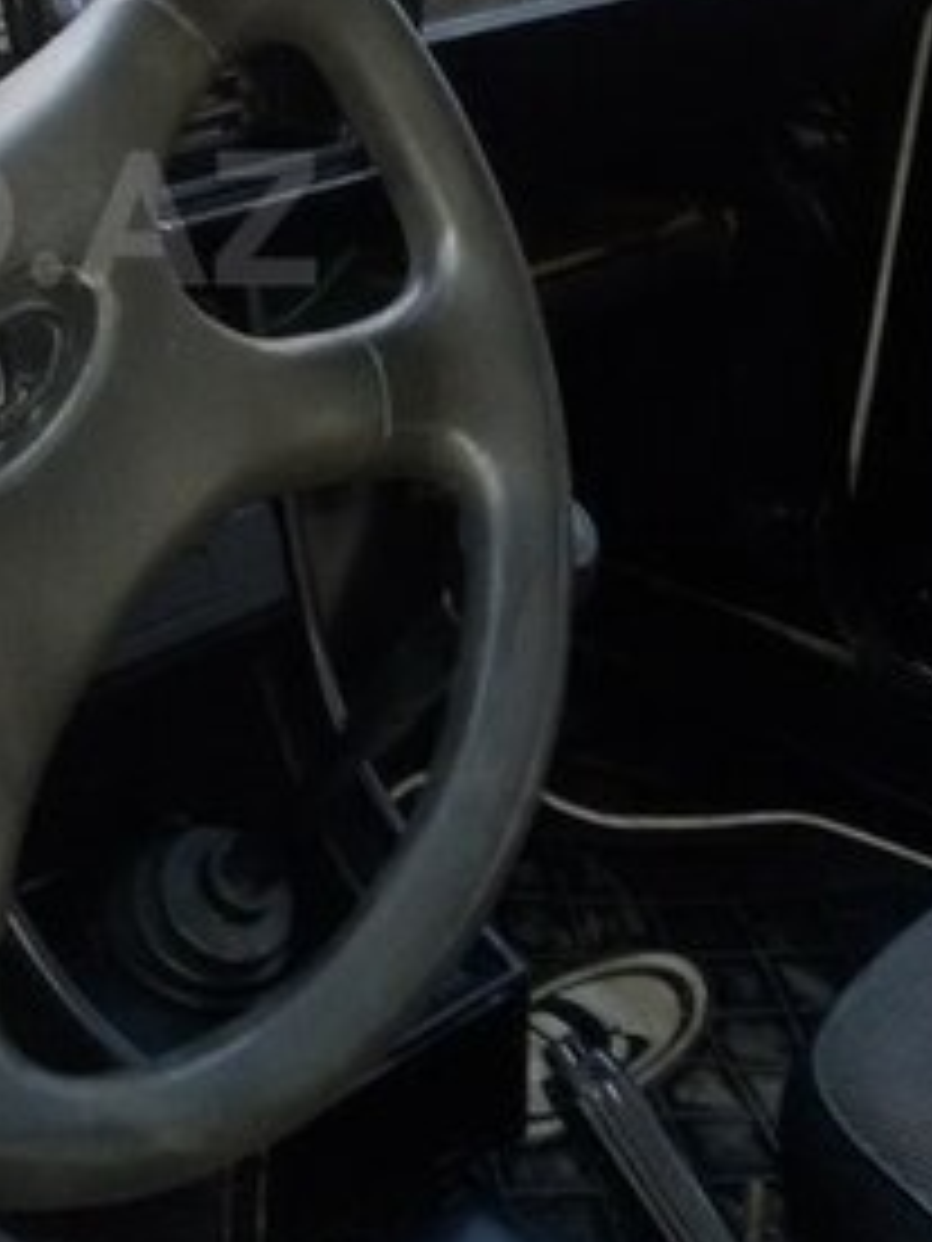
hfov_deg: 18.9
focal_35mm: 74
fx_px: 2656
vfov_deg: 25.8
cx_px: -144
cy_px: 218
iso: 100
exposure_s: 1/25
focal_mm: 2.93
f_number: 2.4
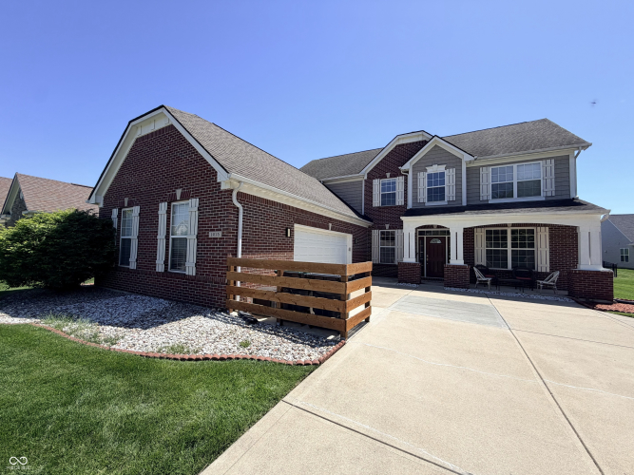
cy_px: 238
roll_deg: -0.4
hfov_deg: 102.1
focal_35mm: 14
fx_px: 256
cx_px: 317
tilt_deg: +2.0
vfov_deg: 85.7
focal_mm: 2.22
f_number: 2.2
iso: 20
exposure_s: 1/830
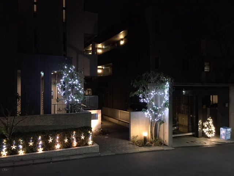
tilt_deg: -0.5
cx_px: 117
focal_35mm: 29
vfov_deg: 48.2
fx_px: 196
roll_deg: +0.6
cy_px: 88
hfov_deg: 61.7
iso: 640
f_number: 2.2
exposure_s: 1/15
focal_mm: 4.15
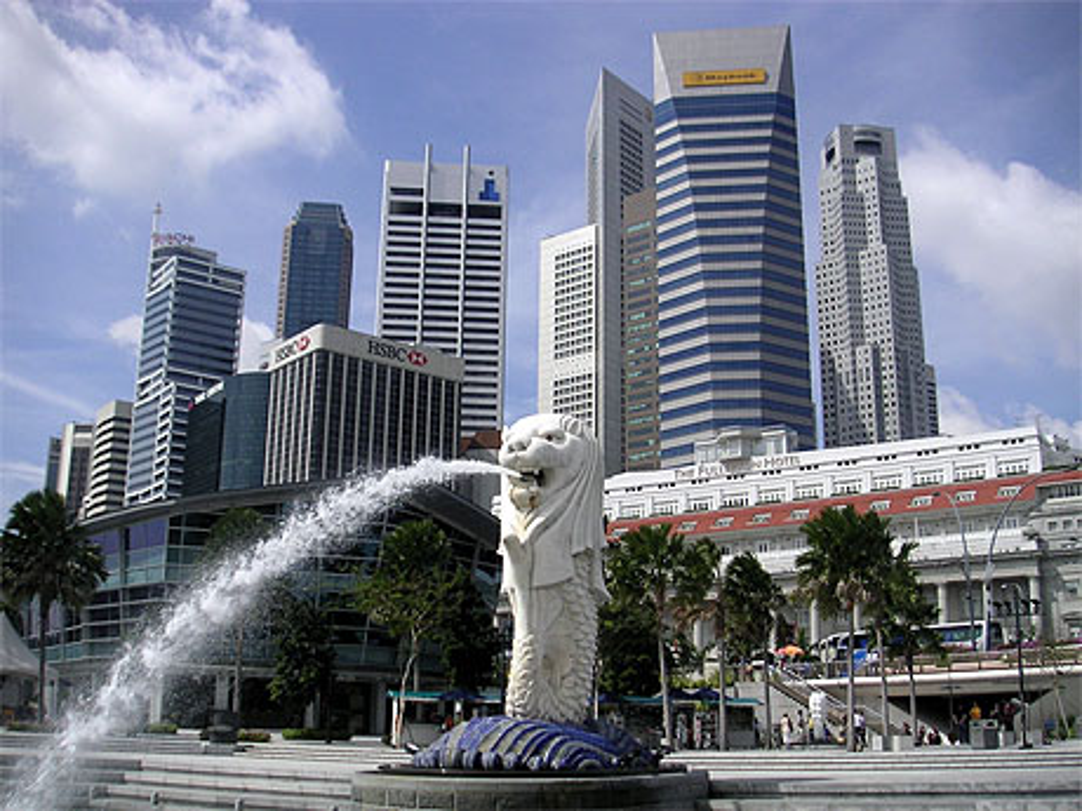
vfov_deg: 38.7
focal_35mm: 37
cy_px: 406
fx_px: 1157
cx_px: 541
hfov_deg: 50.1
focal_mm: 5.7
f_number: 6.7
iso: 50
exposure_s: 1/350
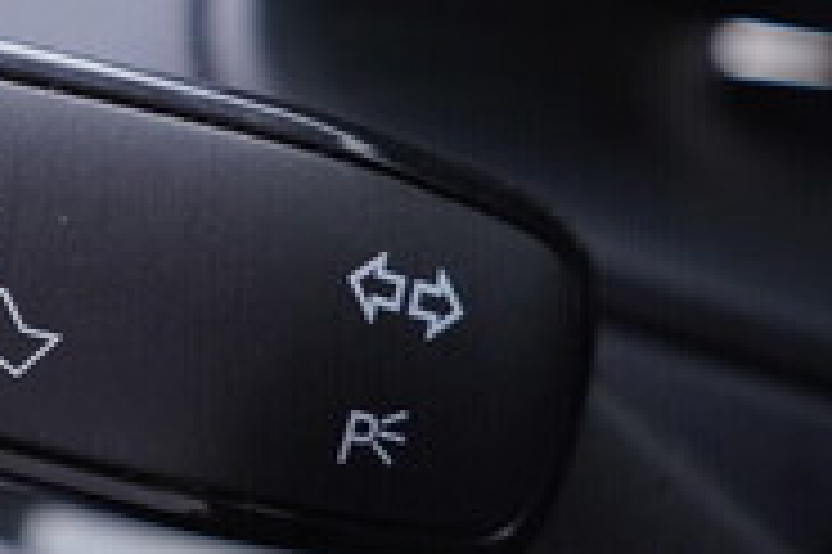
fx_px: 2471
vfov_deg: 12.7
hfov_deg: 18.7
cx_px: 18
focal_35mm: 107
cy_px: 142
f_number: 2.8
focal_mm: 24
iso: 200
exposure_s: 1/40
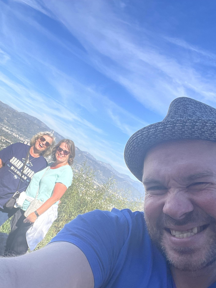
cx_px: 74
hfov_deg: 41.3
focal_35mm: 34
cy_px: 159
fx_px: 283
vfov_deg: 53.8
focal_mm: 2.71
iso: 25
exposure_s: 1/458
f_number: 2.2
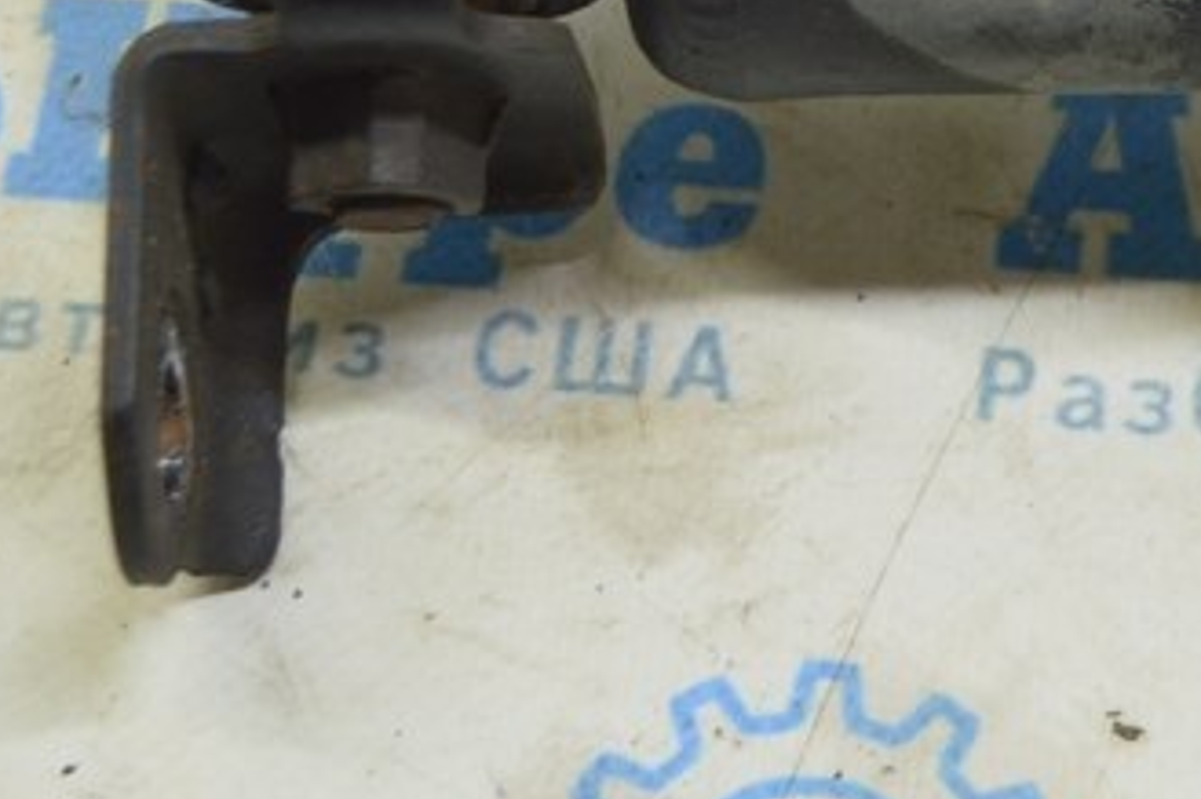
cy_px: -206
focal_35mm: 140
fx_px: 4668
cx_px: 1325
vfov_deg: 9.6
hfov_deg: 14.3
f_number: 5.6
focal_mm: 30
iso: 400
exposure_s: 1/20
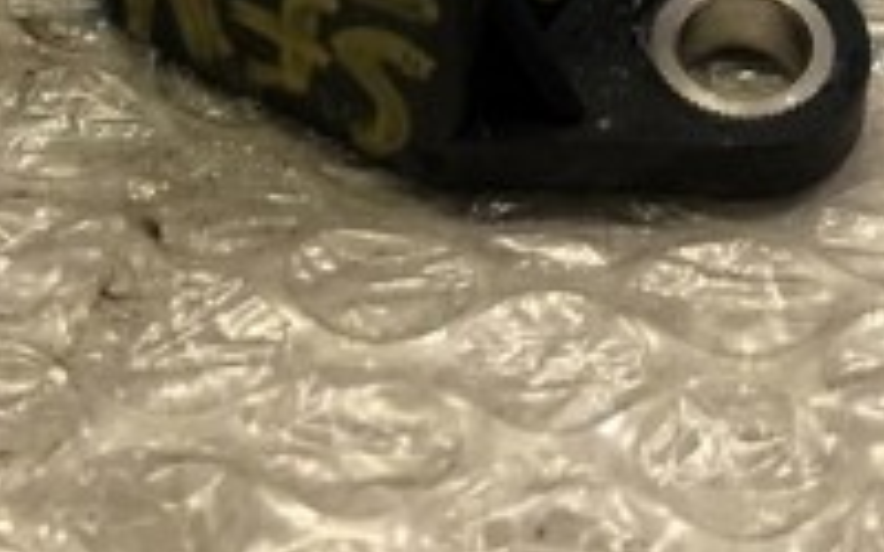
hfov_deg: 21.8
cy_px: -322
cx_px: 544
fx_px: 2289
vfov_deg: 12.9
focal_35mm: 95
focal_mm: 4
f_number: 1.8
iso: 25
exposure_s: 1/33
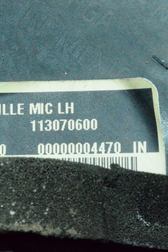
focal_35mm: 125
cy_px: 126
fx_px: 874
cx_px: 38
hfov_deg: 11.0
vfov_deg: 16.4
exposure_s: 1/80
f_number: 36
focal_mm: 55
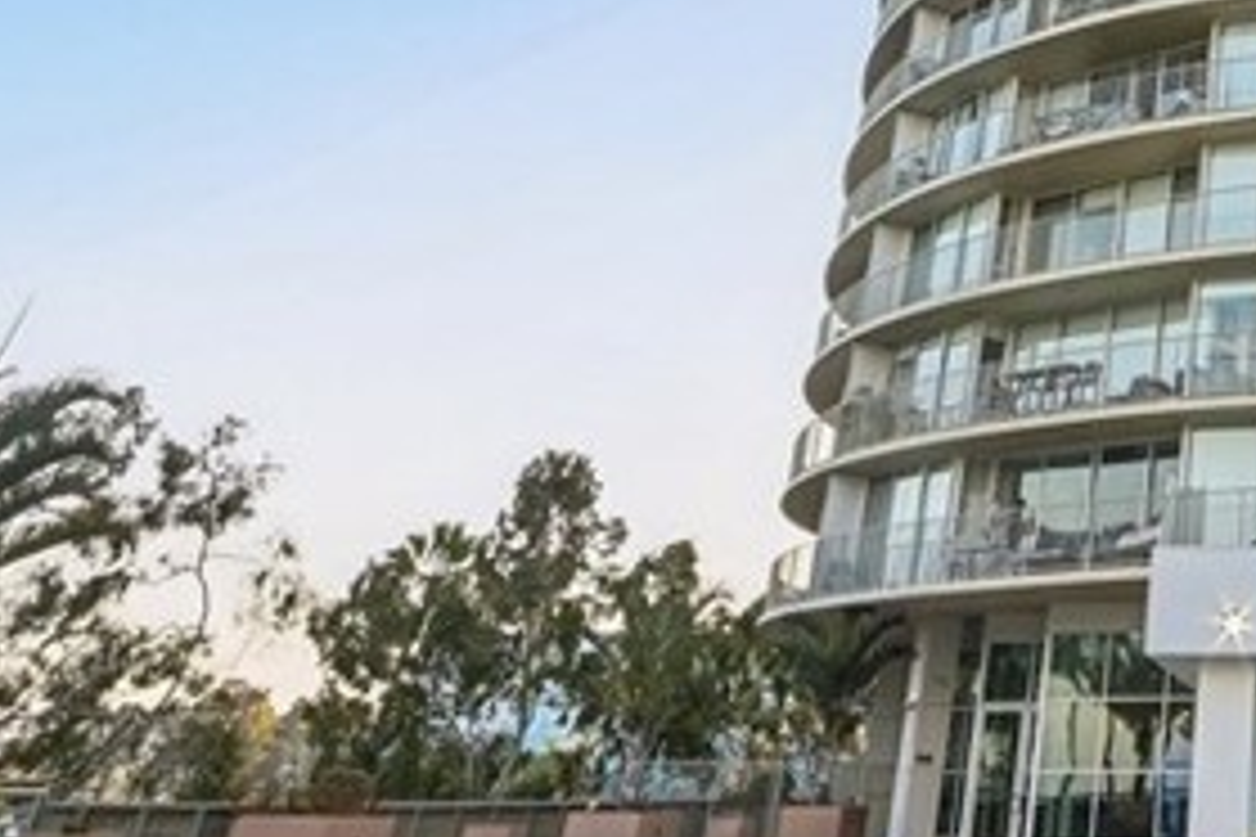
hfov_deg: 37.1
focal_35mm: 44
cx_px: 1396
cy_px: -302
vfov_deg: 25.5
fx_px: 1535
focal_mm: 12
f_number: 18
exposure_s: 1/13
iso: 250
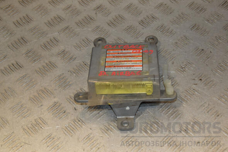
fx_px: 386
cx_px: 113
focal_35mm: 61
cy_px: 76
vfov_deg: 22.2
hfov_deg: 32.9
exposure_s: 1/200
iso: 800
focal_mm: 40
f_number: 8
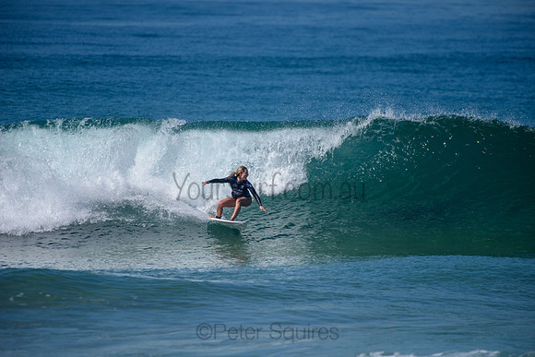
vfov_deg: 2.8
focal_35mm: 500
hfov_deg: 4.1
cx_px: 268
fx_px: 7432
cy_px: 178
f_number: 5.6
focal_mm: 500
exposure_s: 1/2000
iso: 160
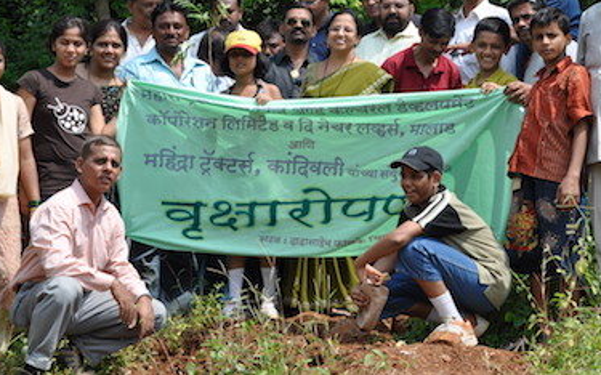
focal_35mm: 106
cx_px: 325
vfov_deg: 12.3
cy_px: 111
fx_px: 1735
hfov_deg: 19.6
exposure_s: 1/320
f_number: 9
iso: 200
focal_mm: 52
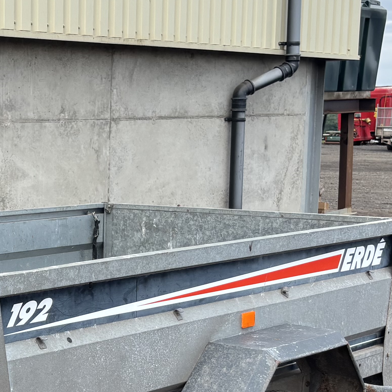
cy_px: 293
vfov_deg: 20.3
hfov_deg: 19.6
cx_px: -31
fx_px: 1089
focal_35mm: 85
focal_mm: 5.96
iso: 50
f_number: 1.6
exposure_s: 1/2193
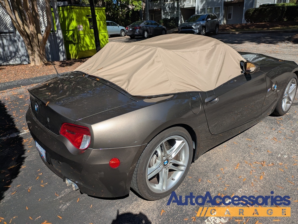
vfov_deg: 54.9
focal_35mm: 25
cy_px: 112
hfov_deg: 69.4
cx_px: 149
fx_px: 215
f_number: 1.89
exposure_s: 1/4739
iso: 45
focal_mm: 5.43
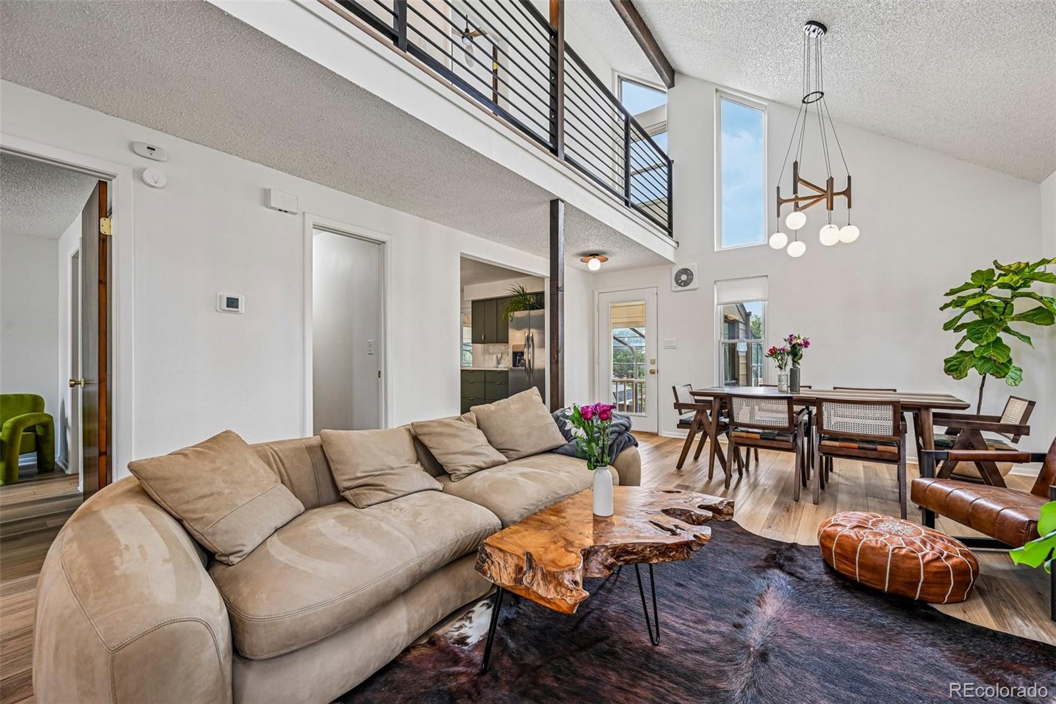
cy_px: 352
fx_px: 411
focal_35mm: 14
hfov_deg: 104.3
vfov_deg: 81.2
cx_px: 528
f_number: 8
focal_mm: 14
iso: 140
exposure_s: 1/15
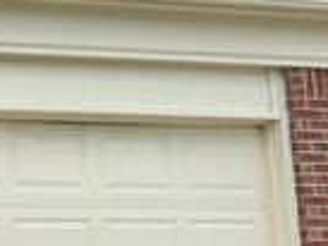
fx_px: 901
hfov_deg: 17.3
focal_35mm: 95
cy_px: 166
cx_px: -239
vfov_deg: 15.6
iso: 50
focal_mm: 5.7
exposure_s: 1/1621
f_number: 1.5
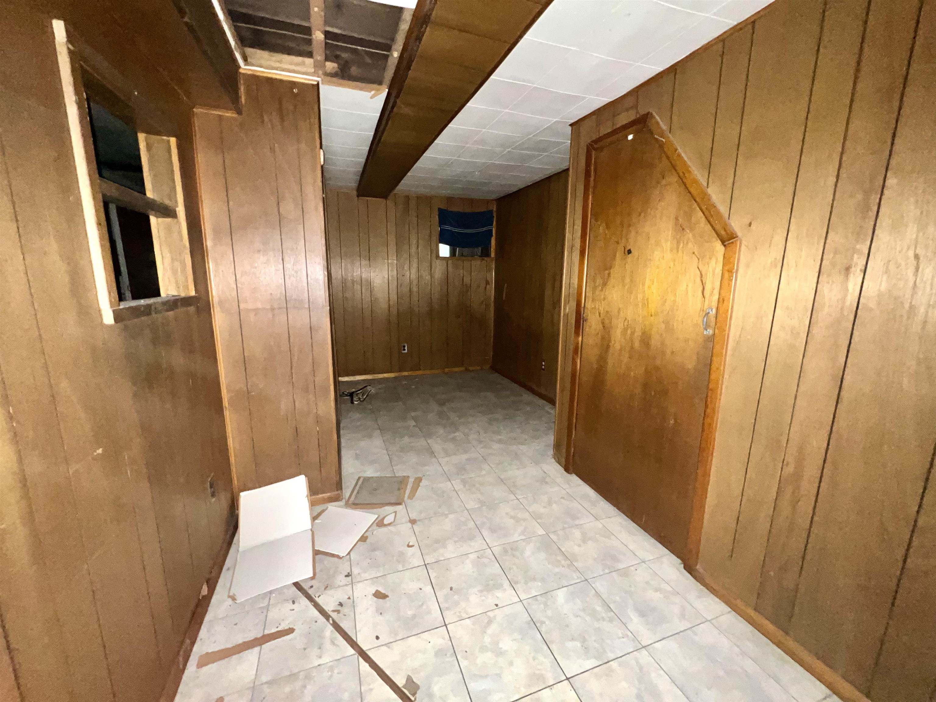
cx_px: 468
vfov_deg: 89.9
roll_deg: -0.4
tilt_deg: -11.9
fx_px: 352
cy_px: 351
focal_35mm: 13
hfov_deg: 106.2
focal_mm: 1.57
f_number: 1.8
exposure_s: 1/16
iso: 640
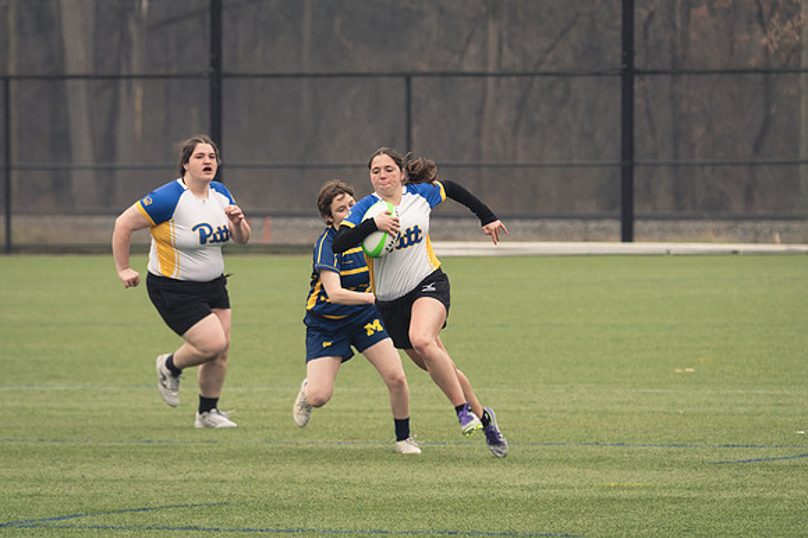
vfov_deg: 3.3
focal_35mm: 420
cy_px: 269
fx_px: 9421
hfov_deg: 4.9
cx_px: 404
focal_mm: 280
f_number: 6.3
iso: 640
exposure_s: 1/800
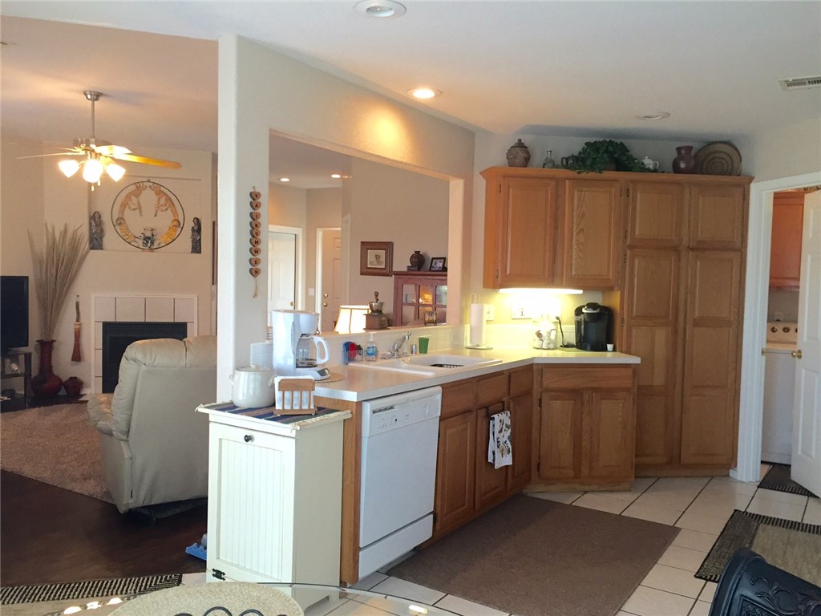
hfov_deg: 61.7
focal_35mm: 29
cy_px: 308
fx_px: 688
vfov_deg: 48.2
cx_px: 410
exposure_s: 1/30
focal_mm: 4.15
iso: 100
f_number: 2.2
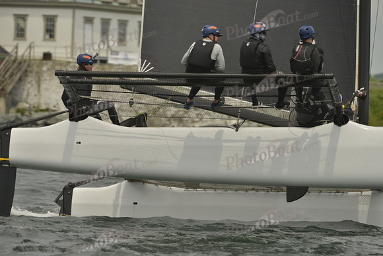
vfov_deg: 3.4
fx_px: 4256
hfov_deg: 5.2
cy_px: 128
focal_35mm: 400
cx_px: 192
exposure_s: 1/1600
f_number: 8
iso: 280
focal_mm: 400
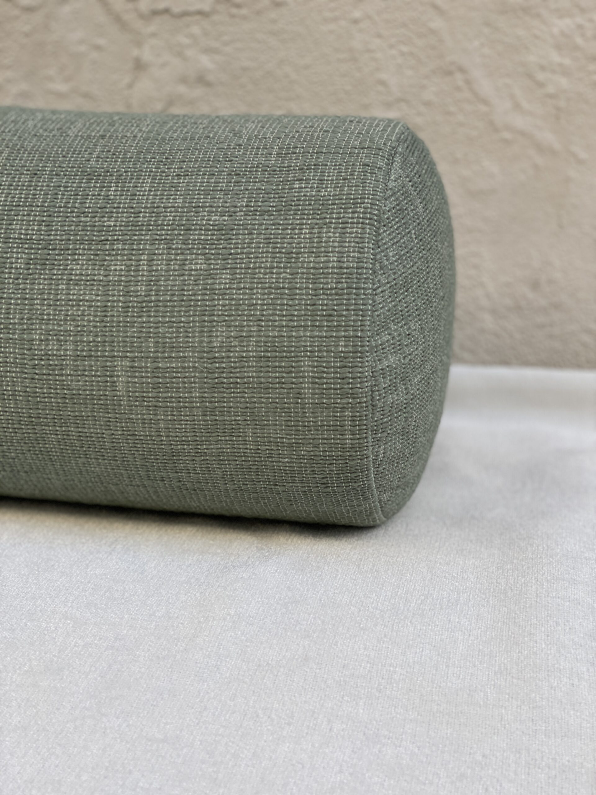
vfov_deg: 36.8
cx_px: 298
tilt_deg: -18.4
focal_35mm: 52
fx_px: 1194
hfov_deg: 28.0
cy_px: 398
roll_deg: +0.4
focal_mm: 6
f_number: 2
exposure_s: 1/533
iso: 20
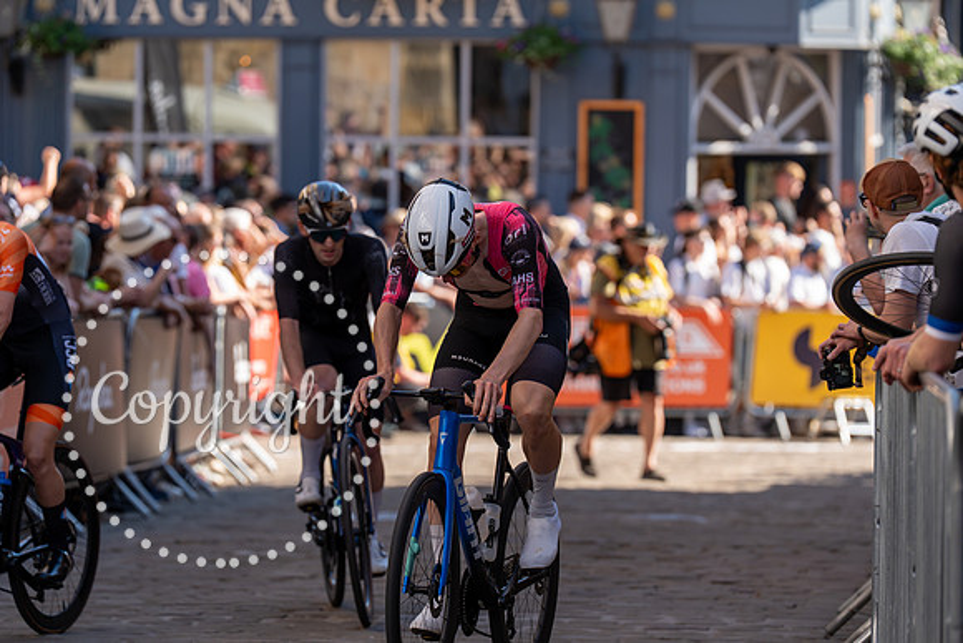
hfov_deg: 10.6
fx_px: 5190
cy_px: 322
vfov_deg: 7.1
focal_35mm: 194
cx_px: 482
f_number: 4
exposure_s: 1/1000
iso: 320
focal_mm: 194
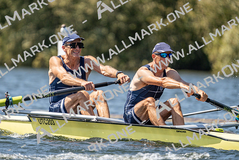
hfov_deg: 3.4
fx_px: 3984
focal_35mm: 600
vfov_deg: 2.3
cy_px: 80
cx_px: 120
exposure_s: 1/2000
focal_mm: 600
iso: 500
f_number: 6.3
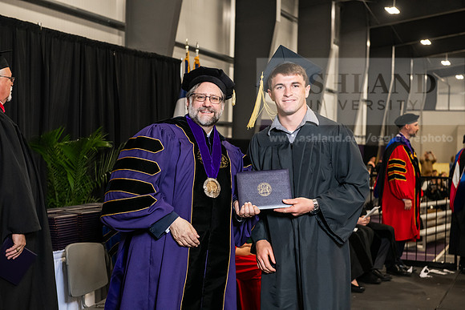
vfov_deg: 21.9
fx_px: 801
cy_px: 155
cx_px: 232
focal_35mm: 62
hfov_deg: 32.4
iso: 2500
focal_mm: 62
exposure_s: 1/200
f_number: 5
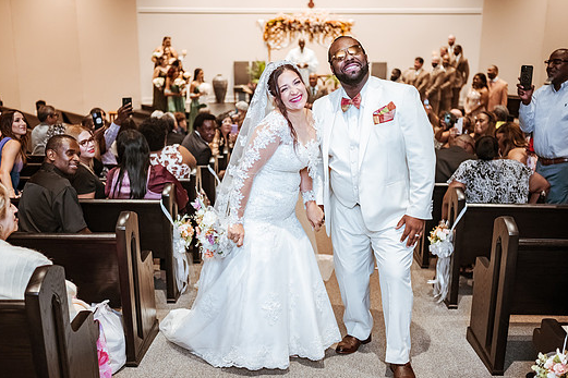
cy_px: 180
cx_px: 285
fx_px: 615
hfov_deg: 49.6
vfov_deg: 34.2
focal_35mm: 39
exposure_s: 1/500
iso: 1000
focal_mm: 35
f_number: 1.8
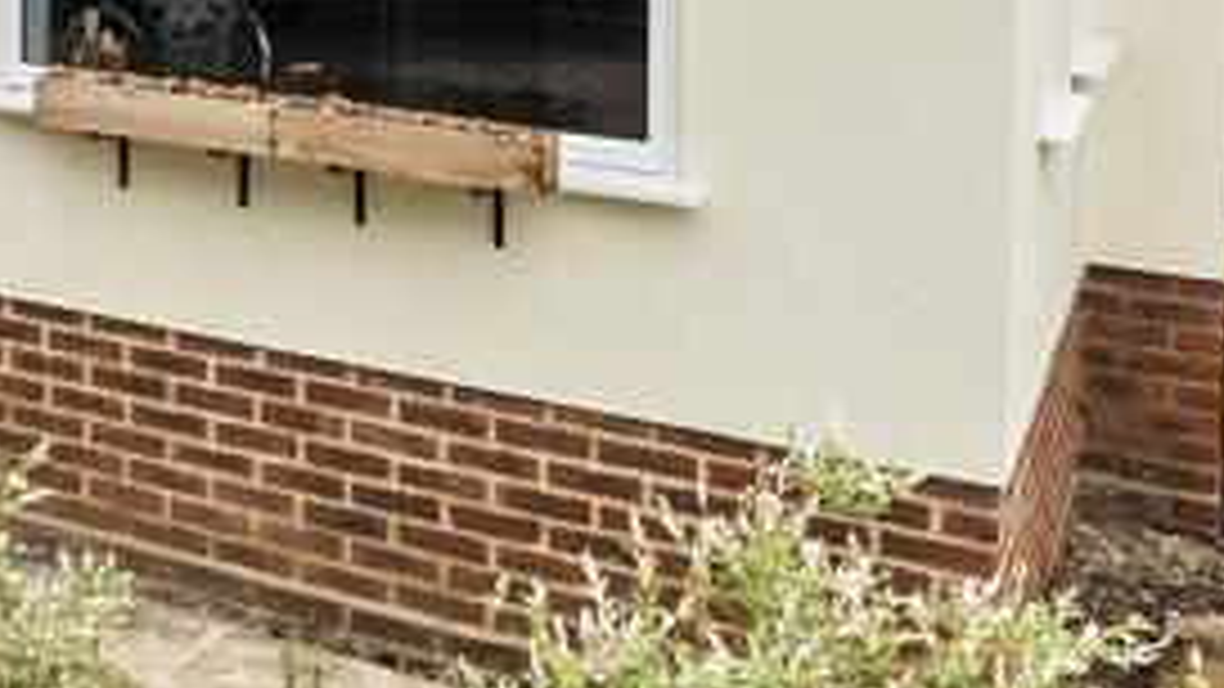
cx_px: -765
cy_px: -344
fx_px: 2304
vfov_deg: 15.6
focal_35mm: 71
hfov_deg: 22.4
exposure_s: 1/640
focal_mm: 12
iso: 400
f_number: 8
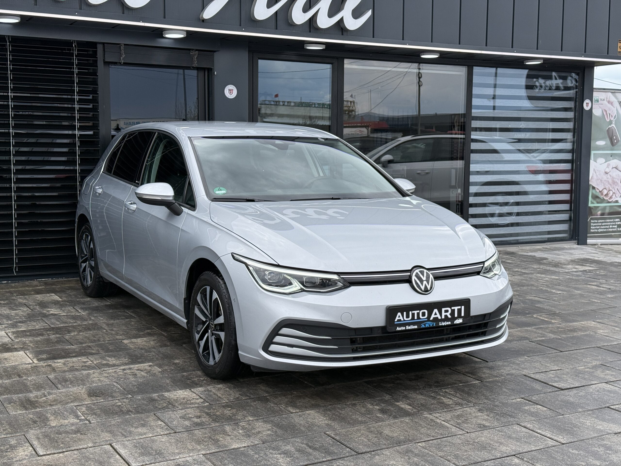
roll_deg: -0.2
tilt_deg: -3.5
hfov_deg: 39.7
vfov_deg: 30.3
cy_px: 233
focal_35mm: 48
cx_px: 310
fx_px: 861
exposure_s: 1/1456
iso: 64
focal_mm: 6.76
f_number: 1.78
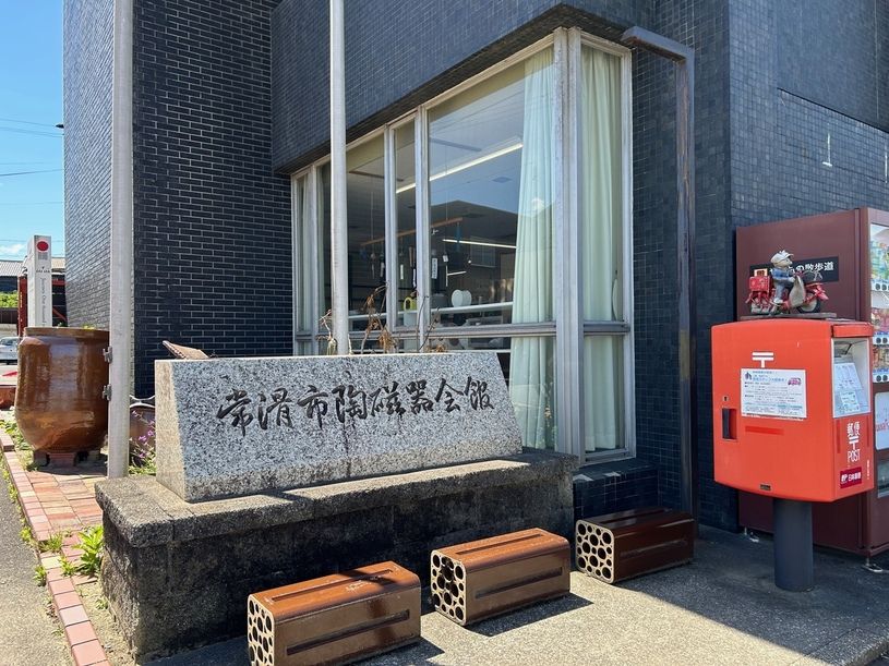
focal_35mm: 26
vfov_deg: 53.1
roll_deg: +0.0
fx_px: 668
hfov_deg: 67.3
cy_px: 333
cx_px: 444
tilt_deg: +0.7
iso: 50
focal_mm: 5.7
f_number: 1.5
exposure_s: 1/803
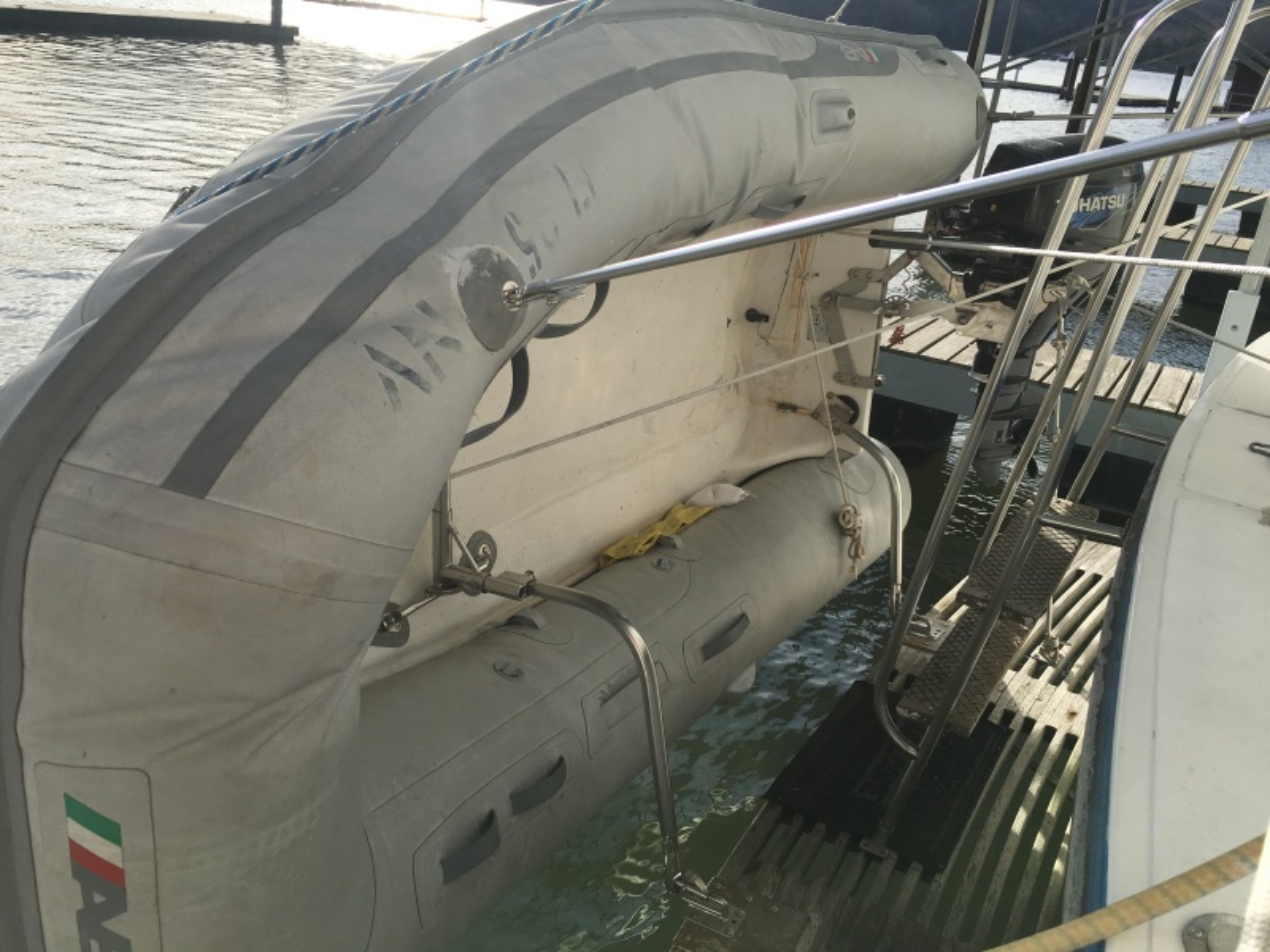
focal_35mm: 29
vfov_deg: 48.2
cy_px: 476
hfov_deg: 61.7
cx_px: 635
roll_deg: -6.0
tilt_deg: -22.0
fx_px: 1064
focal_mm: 4.15
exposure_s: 1/1115
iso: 25
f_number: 2.2
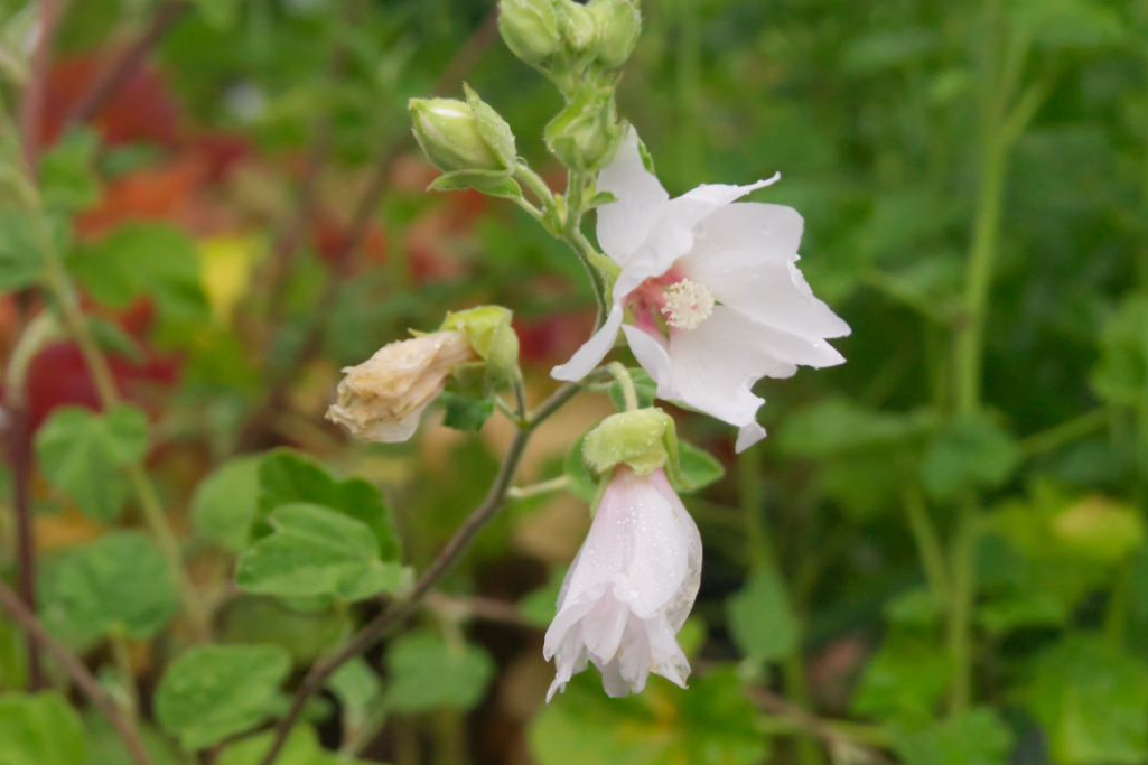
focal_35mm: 97
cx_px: 616
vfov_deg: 14.2
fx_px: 3079
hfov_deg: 21.1
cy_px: 342
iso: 3200
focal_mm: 55
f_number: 10
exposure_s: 1/320
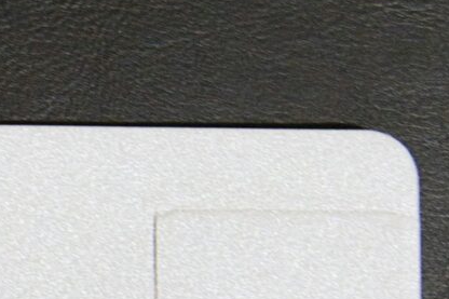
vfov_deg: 4.9
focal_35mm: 277
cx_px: -818
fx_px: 3453
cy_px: 594
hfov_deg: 6.8
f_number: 2.8
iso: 1250
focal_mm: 30
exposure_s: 1/40
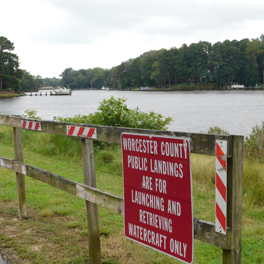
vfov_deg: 31.6
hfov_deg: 31.6
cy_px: 133
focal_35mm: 54
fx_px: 466
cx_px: 131
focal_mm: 8
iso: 125
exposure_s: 1/125
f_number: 3.7
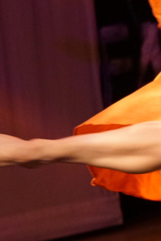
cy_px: 176
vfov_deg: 7.6
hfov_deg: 5.0
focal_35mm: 272
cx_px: 280
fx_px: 1821
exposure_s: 1/125
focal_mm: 50
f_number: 1.8
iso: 1600
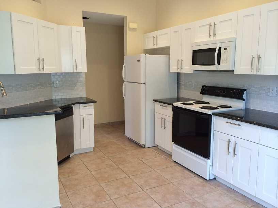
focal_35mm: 30
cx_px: 139
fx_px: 241
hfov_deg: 60.0
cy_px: 104
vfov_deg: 46.8
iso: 100
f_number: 2.2
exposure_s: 1/30
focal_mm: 4.12
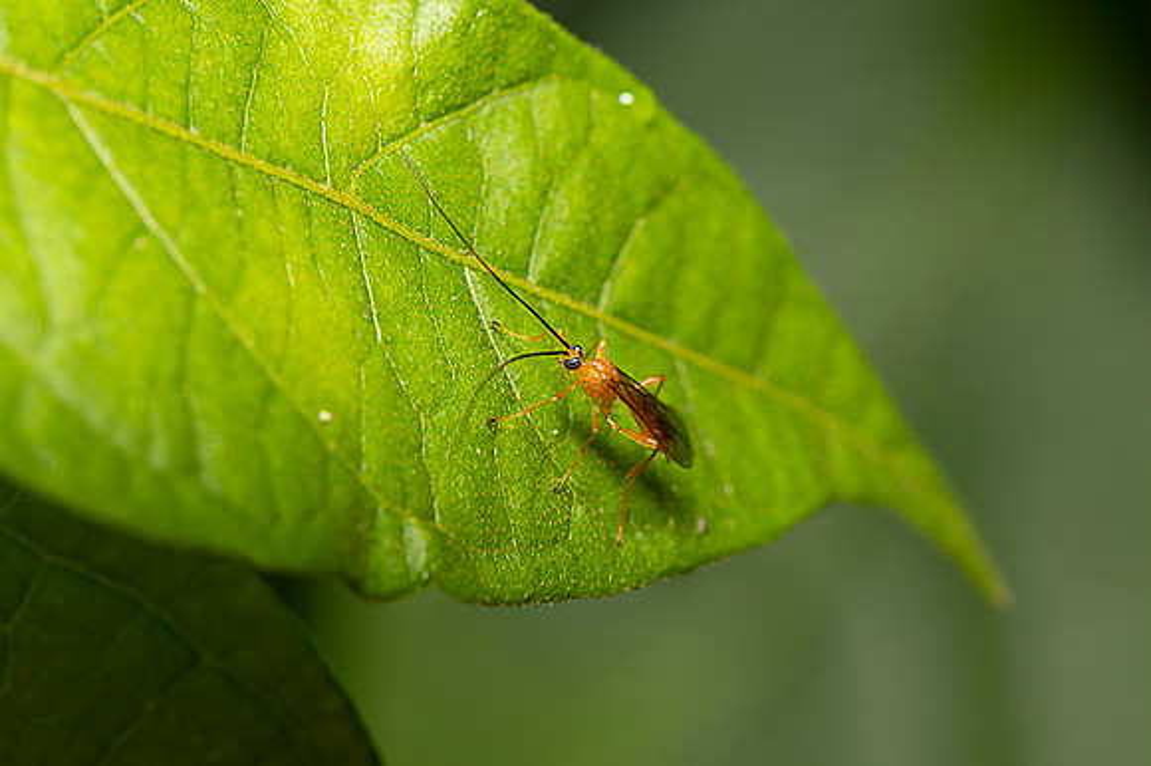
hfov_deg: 19.5
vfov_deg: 13.0
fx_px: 3355
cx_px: 576
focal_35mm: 105
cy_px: 383
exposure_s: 1/100
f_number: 20
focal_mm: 105
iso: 100
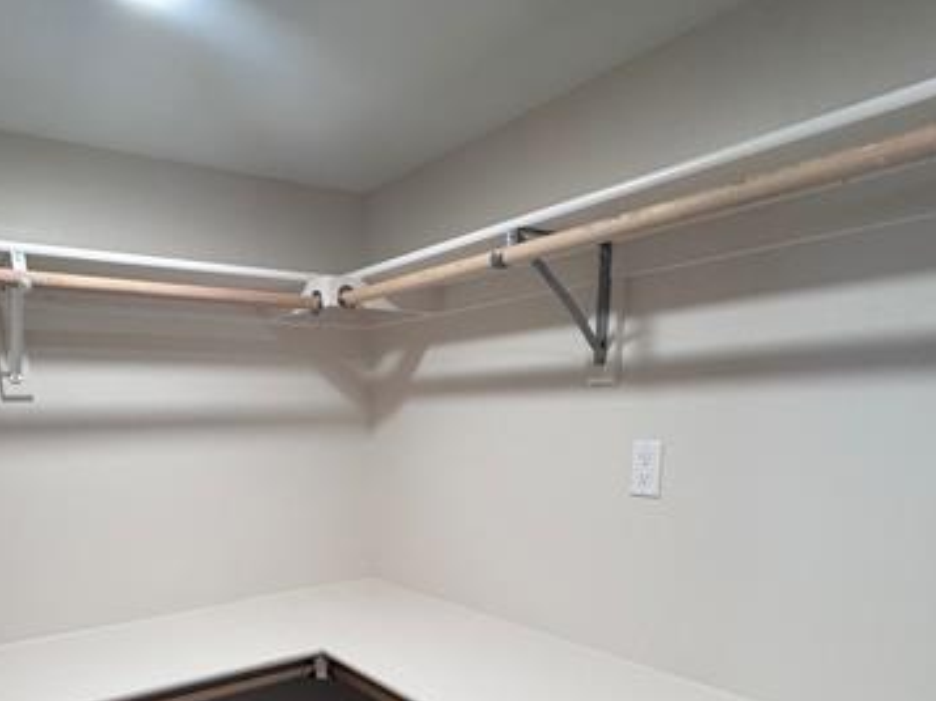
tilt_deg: -14.3
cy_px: 579
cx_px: 361
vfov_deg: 50.8
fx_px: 676
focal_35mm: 25
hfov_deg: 68.5
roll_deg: +1.3
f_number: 2.2
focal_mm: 2.22
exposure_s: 1/120
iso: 200
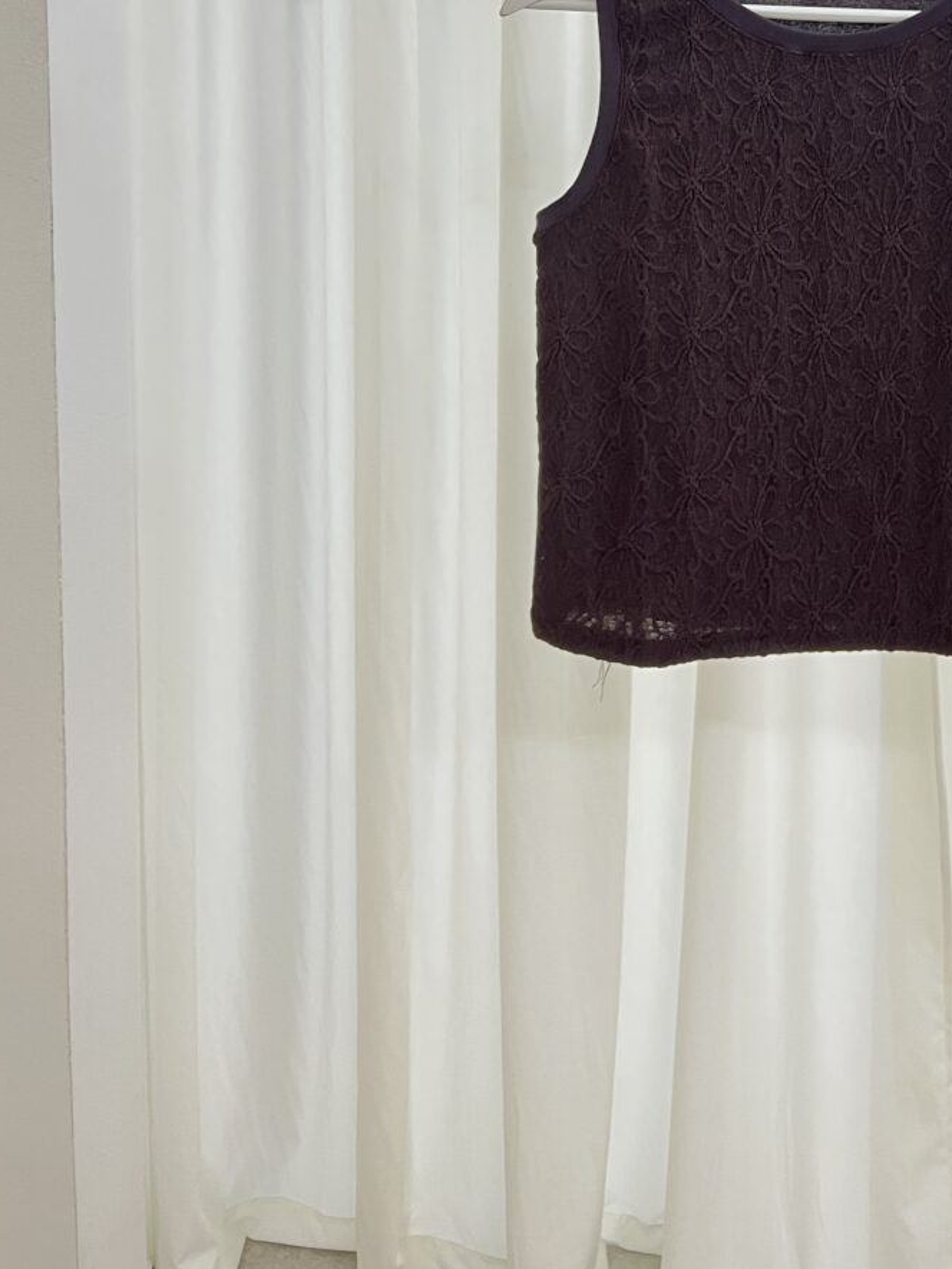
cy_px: 161
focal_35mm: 47
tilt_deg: -5.5
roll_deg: -0.7
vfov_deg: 38.1
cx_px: 822
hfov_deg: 29.8
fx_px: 1723
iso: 200
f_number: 1.5
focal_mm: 5.7
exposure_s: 1/50
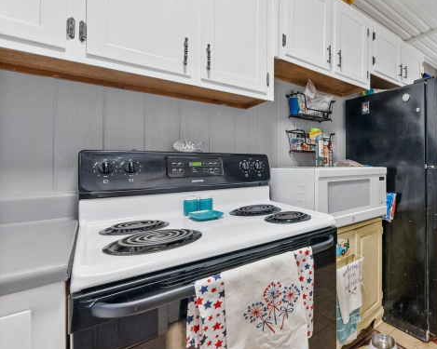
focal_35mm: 18
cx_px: 348
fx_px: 233
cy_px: 162
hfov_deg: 77.1
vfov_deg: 73.7
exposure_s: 1/4
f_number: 7.1
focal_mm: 12
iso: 400
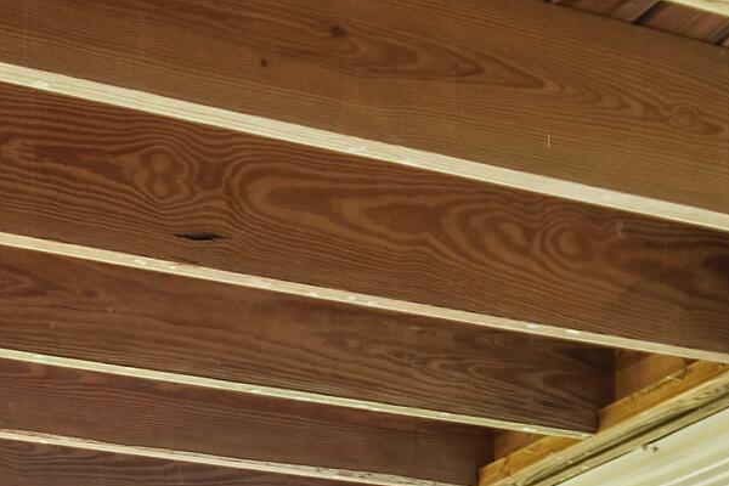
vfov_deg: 14.7
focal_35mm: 75
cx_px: 91
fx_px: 1519
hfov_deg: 26.2
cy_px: 1000
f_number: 4.5
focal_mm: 10
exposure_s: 1/20
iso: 100
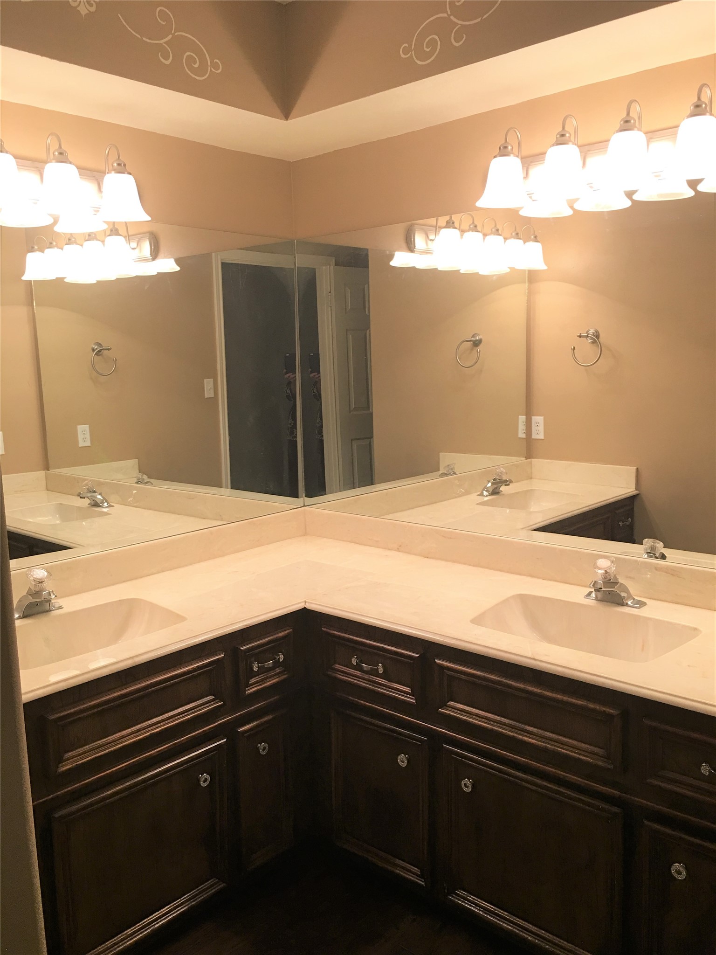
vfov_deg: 61.7
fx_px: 800
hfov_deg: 48.2
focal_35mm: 29
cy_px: 478
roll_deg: +1.6
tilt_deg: -7.6
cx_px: 358
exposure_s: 1/30
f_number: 2.2
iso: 32
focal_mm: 4.15
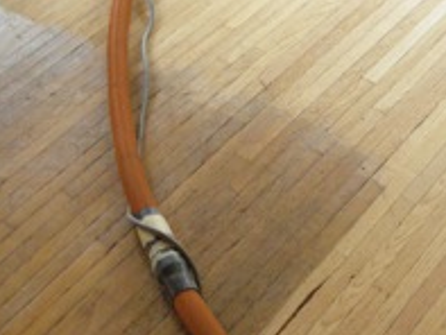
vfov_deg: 20.5
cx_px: 321
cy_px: 263
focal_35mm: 71
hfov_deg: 27.1
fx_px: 915
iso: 200
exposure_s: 1/16
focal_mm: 5.8
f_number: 2.8
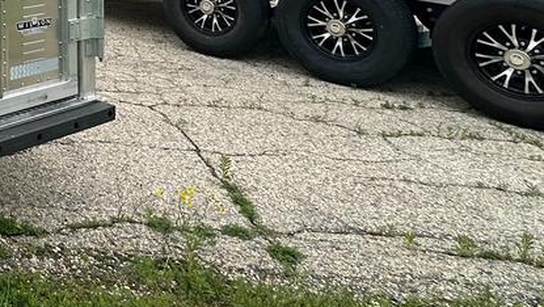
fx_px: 678
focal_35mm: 47
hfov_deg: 31.9
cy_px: -150
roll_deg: +0.2
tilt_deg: +2.1
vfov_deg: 21.5
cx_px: -184
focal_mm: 2.22
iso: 40
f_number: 2.2
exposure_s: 1/1006
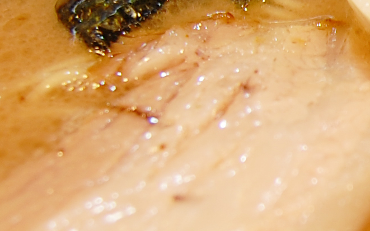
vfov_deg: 8.6
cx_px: 480
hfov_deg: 13.2
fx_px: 1543
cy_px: 114
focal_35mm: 153
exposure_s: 1/13
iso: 200
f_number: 3.8
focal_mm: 22
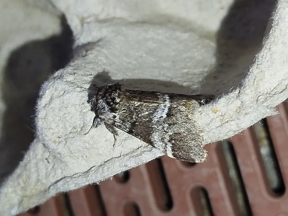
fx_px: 716
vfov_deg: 17.2
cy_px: 108
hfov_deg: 22.8
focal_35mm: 86
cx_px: 144
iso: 160
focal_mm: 5.31
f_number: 1.7
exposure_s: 1/50
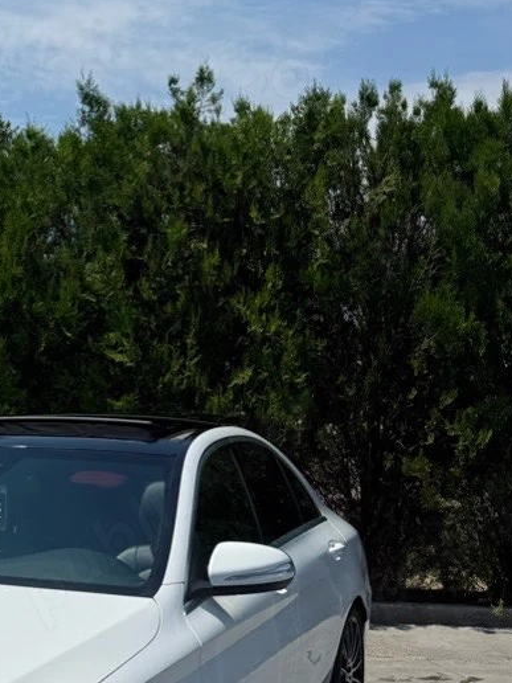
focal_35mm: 62
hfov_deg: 22.0
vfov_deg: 30.3
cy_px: 560
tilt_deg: -8.2
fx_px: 1223
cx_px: -89
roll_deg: -0.2
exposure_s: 1/9091
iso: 80
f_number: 1.78
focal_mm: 6.76
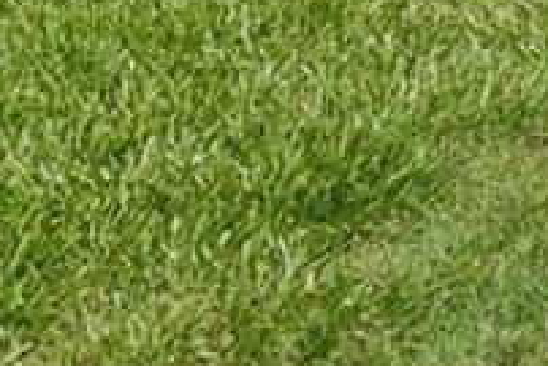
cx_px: 1324
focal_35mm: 166
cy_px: -762
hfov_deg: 10.6
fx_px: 2529
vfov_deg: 7.3
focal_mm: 14
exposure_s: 1/200
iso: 100
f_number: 8
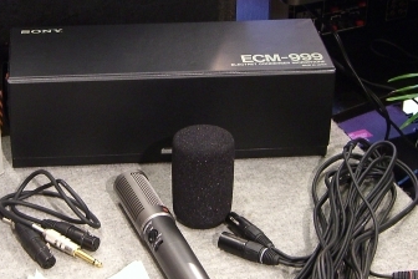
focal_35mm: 91
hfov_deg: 22.2
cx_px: 121
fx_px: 1057
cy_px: 120
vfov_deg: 15.0
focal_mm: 9.5
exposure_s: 1/13
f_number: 3.1
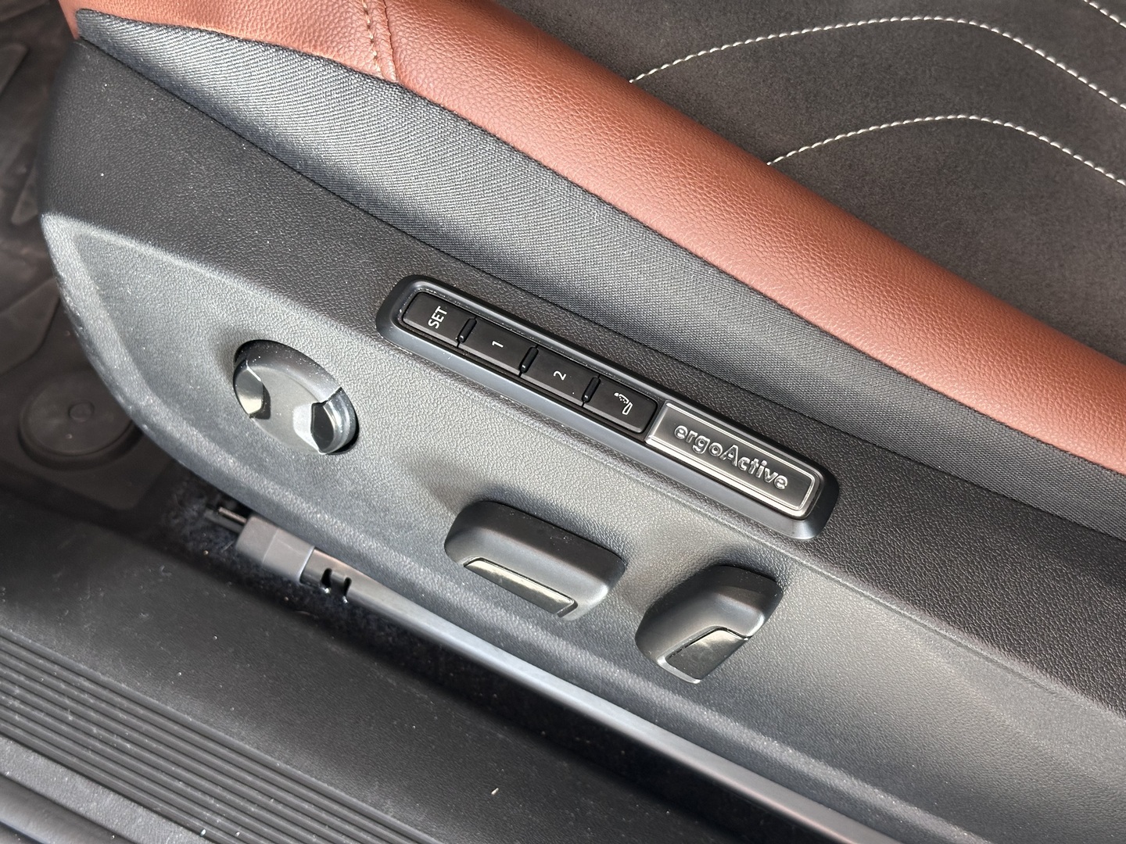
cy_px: 422
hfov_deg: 39.7
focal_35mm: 48
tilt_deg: -56.7
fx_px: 1561
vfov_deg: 30.3
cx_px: 563
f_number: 1.78
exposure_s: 1/33
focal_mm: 6.86
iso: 200
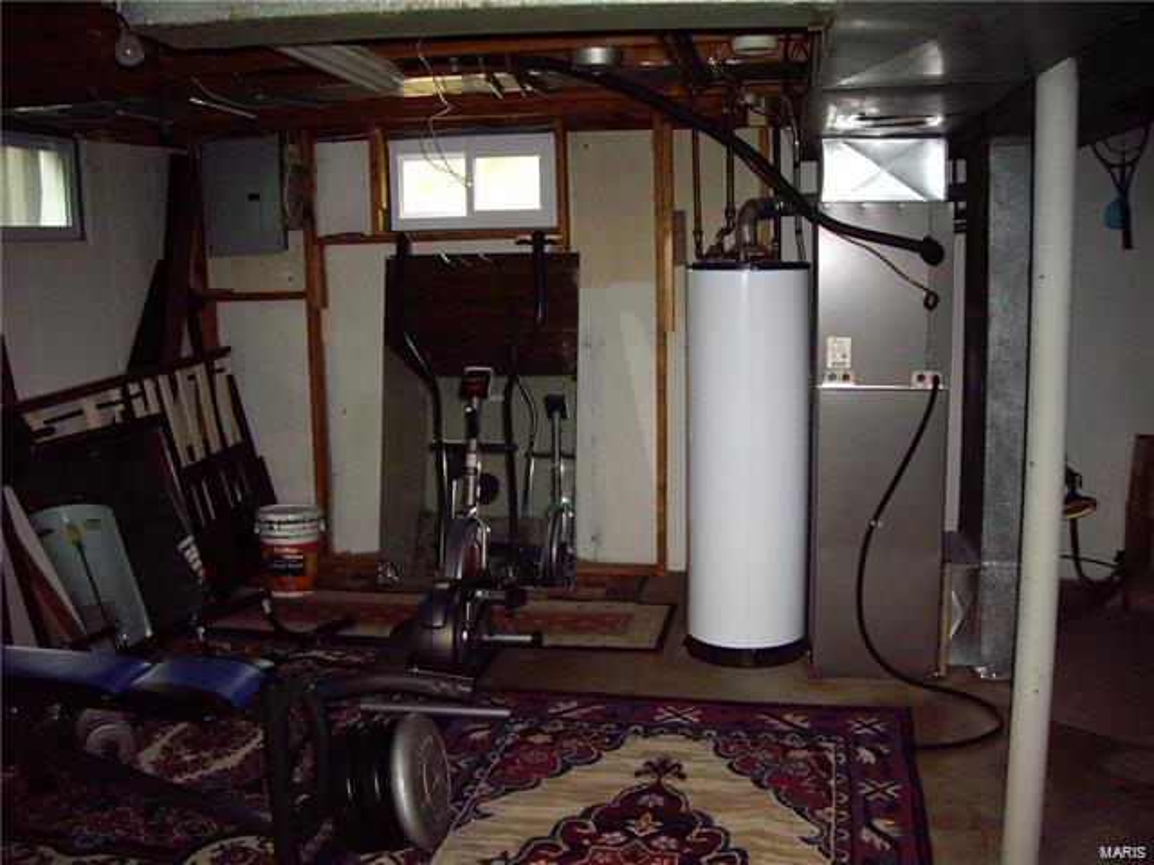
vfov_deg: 37.7
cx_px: 577
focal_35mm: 38
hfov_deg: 49.0
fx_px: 1267
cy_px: 432
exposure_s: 1/40
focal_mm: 6.2
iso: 200
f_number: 2.7
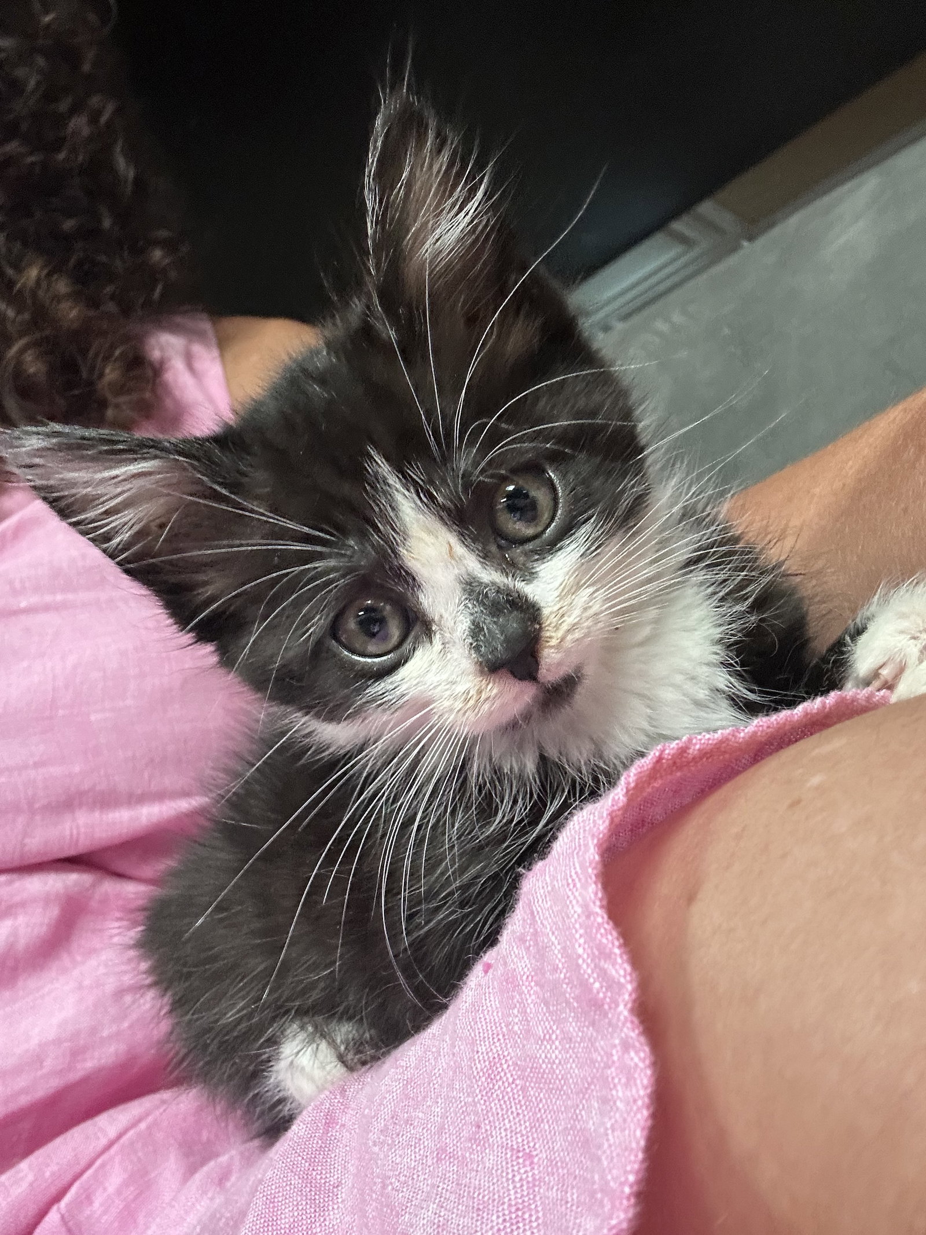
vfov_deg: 60.0
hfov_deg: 46.8
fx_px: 1070
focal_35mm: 30
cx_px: 463
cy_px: 618
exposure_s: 1/30
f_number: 1.9
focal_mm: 2.69
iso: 320
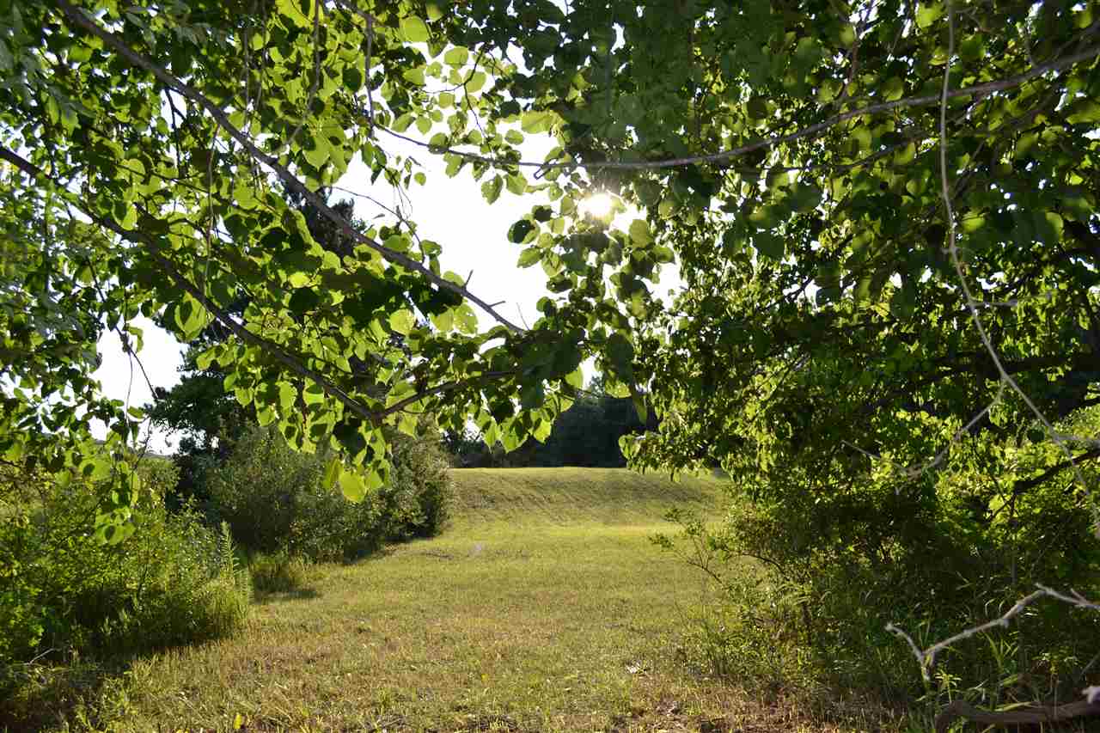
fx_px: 1008
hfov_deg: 57.2
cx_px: 550
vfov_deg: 40.0
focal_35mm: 33
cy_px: 366
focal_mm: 22
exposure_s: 1/200
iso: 100
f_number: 7.1
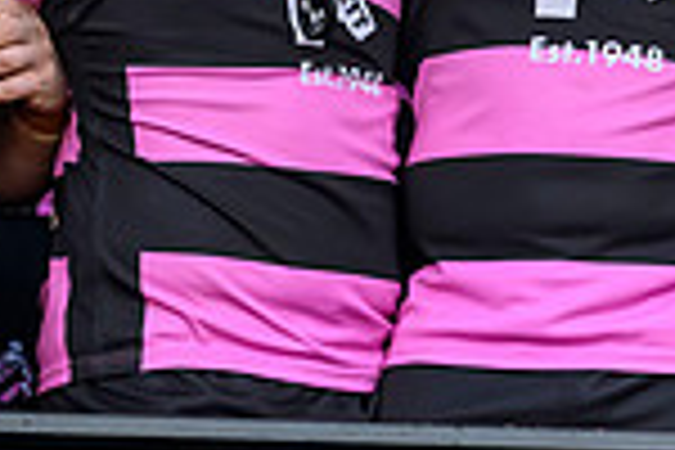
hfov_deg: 1.3
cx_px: 1125
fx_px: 28929
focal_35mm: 1543
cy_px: -313
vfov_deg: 0.9
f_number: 5
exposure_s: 1/1600
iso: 3200
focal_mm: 400
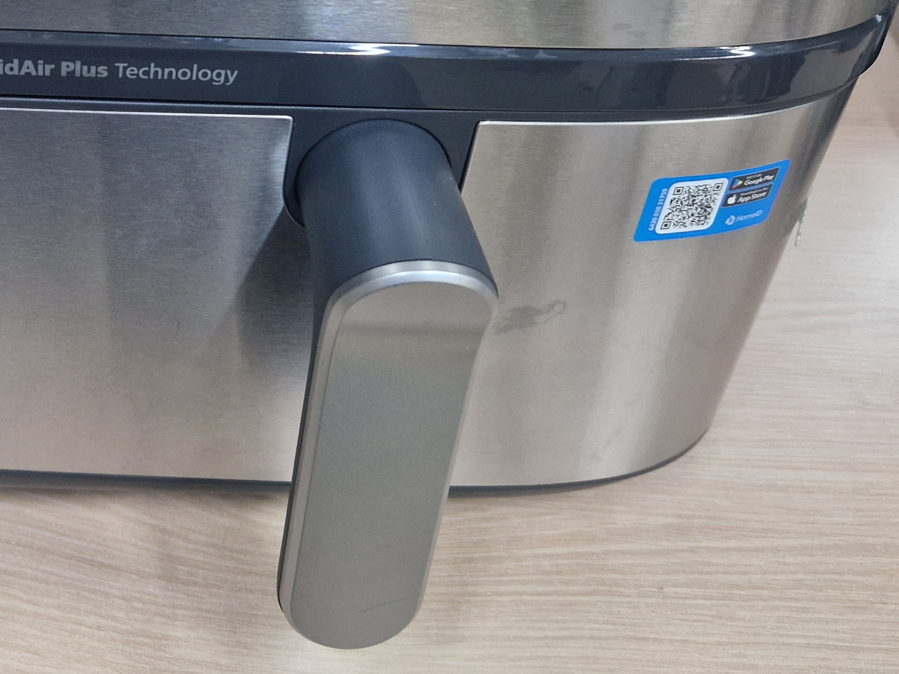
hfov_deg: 38.2
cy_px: 152
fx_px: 1195
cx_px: 73
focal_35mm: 46
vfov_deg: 30.9
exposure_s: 1/100
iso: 500
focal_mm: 5.4
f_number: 1.8
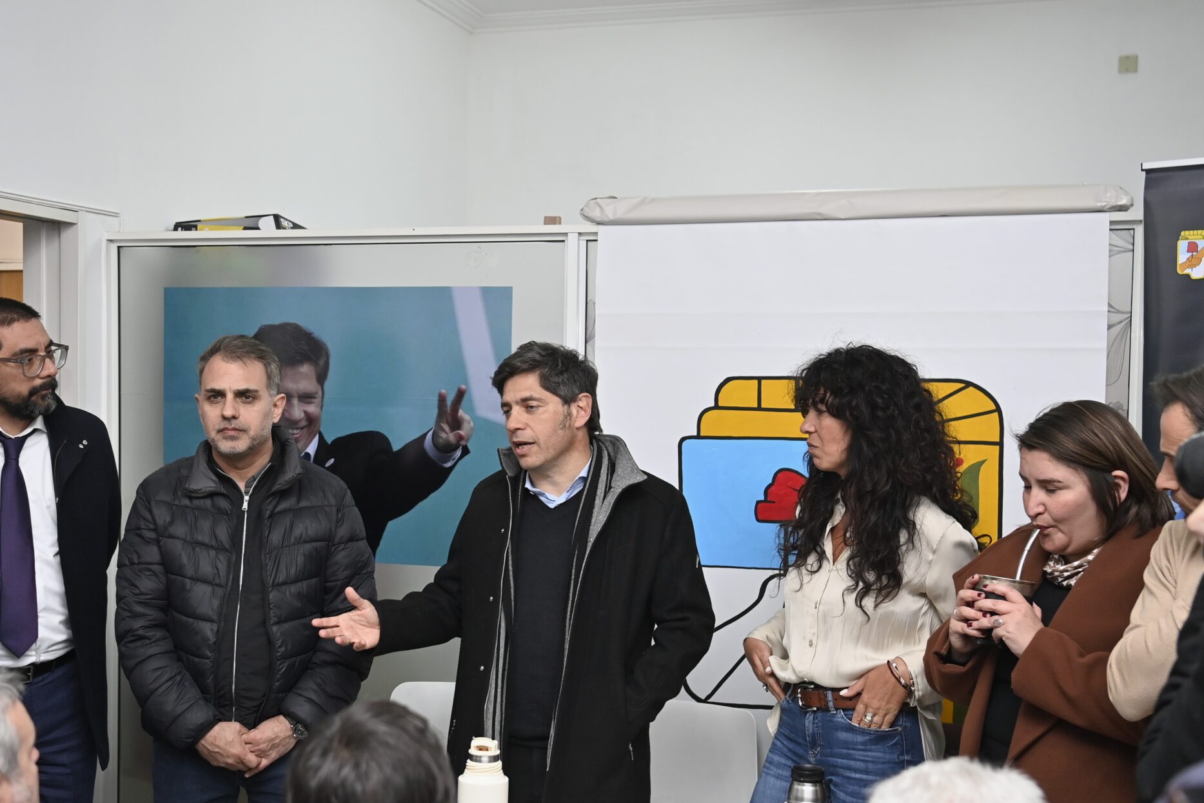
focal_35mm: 48
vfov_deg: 28.0
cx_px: 562
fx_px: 1605
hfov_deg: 41.1
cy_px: 465
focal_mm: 35
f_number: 3.2
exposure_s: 1/250
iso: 1000
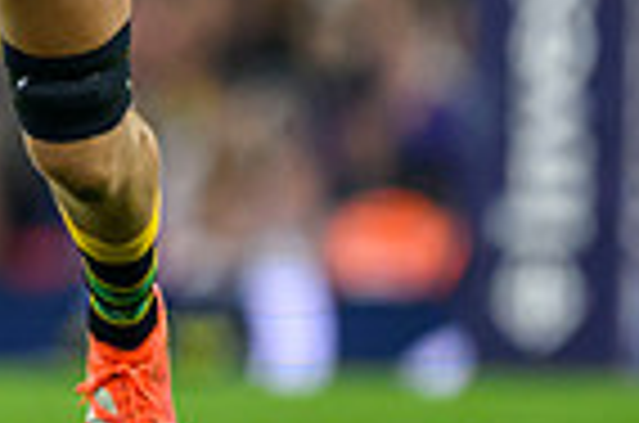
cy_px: 24
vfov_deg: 0.6
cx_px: -854
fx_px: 39919
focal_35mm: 2254
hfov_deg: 0.9
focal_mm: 400
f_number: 3.2
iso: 4000
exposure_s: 1/2000
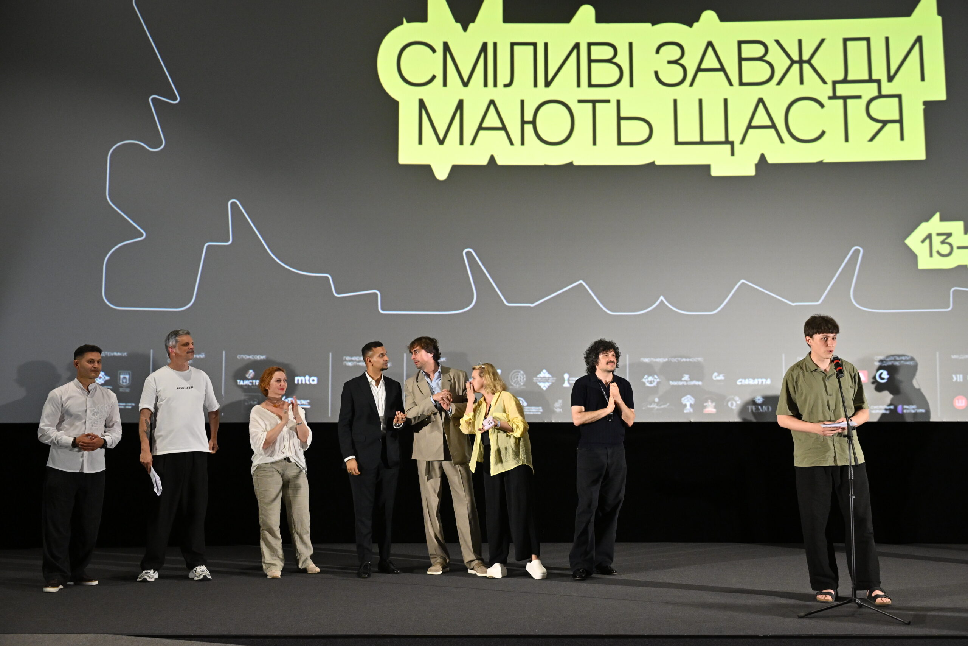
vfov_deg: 34.2
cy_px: 323
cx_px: 484
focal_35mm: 39
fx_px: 1049
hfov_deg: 49.6
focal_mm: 39
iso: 3200
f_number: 4
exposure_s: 1/80
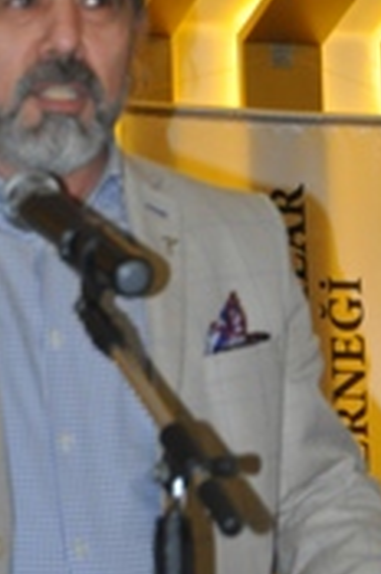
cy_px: 75
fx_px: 2693
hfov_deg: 8.1
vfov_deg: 12.1
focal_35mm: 169
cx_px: 118
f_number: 4.2
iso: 800
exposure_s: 1/60
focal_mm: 44
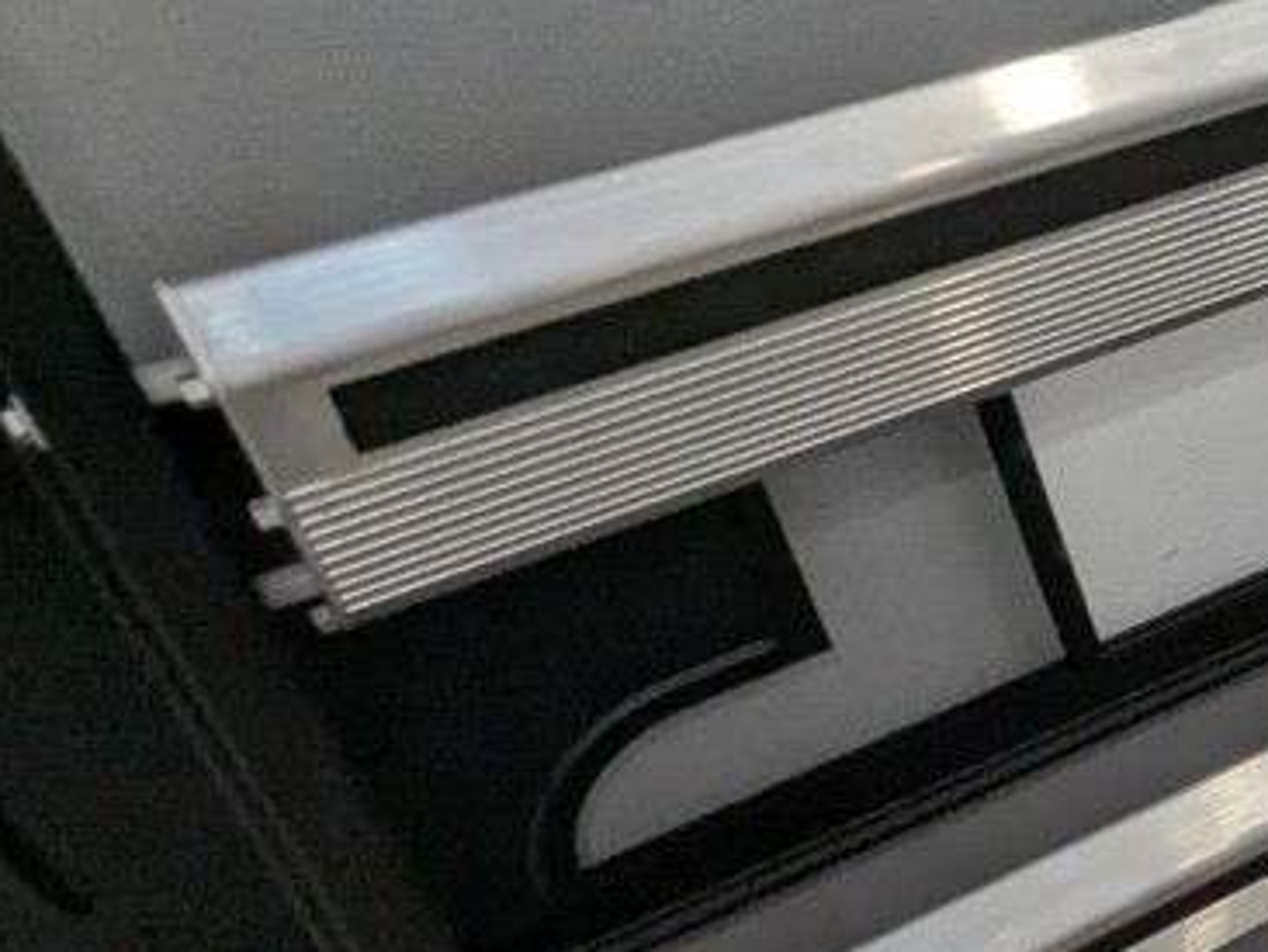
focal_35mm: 61
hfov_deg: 20.6
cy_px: 374
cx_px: 2347
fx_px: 2236
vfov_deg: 24.0
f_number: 2.2
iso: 158
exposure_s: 1/89.4
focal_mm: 2.35
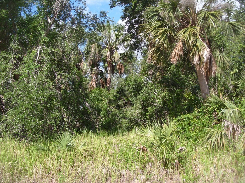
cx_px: 122
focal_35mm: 35
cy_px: 92
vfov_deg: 40.7
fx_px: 248
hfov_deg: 52.6
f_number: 2.8
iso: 80
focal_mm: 7.8
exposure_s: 1/1500
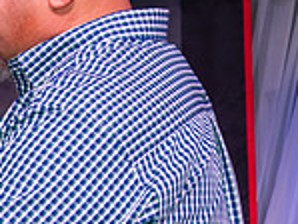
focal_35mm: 280
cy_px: 163
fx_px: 2412
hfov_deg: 7.0
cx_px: -126
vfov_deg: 5.3
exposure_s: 1/160
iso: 640
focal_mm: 59
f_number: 5.6
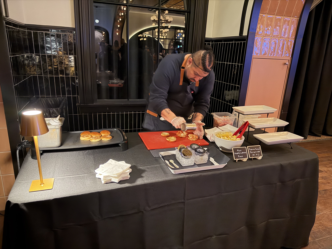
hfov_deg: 71.6
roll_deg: -3.2
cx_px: 166
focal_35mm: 24
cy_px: 124
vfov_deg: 56.8
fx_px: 230
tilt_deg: -17.6
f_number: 1.78
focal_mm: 6.76
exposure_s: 1/15
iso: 2500
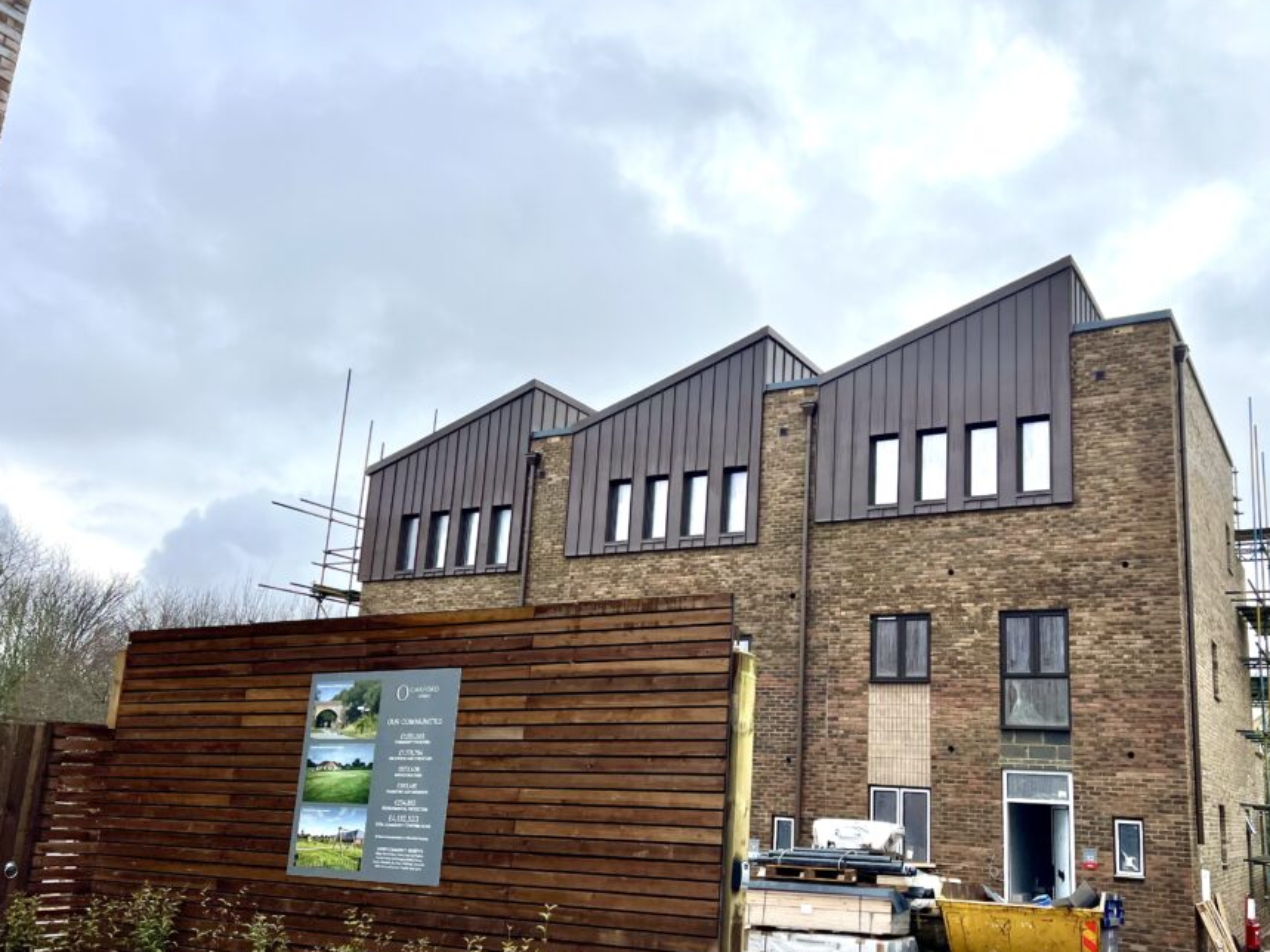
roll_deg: -2.0
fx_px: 1137
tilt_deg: +11.8
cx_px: 723
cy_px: 525
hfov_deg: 58.1
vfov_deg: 45.4
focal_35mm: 31
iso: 50
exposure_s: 1/3571
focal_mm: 5.7
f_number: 1.5
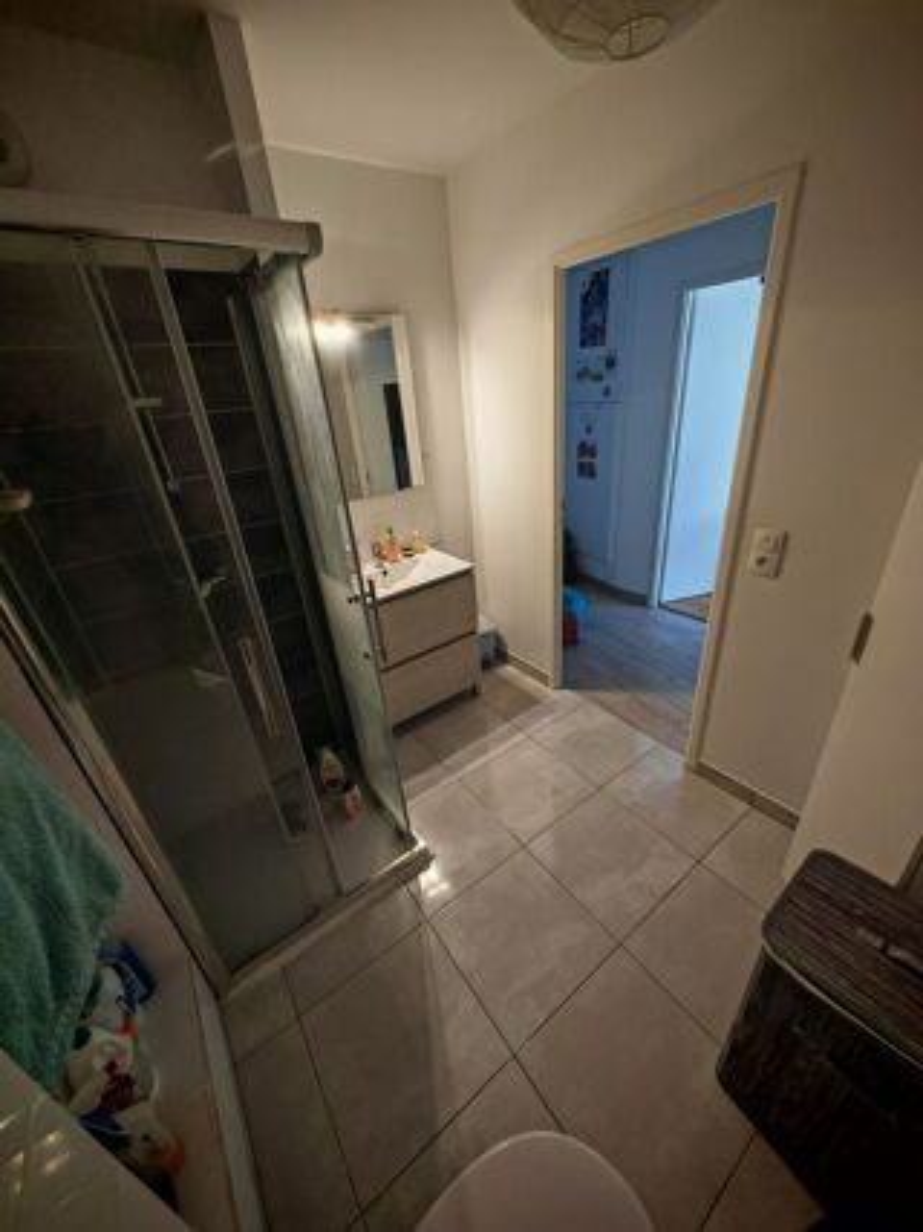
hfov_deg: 89.9
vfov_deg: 106.2
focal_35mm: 13
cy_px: 616
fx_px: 462
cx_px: 462
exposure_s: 1/33
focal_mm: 1.82
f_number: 2
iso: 1000
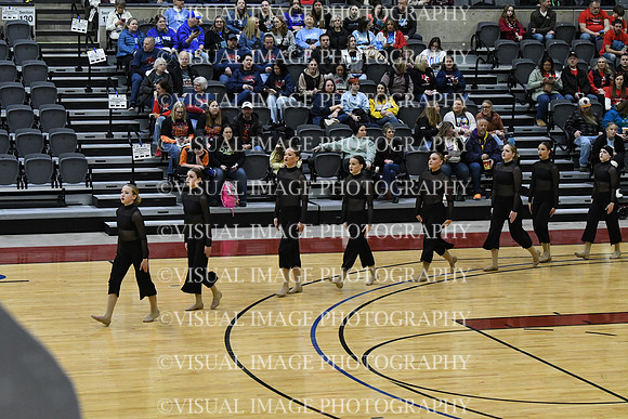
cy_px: 210
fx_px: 1884
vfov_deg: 12.7
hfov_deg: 18.9
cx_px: 314
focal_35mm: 108
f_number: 4
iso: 5000
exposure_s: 1/500
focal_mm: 72
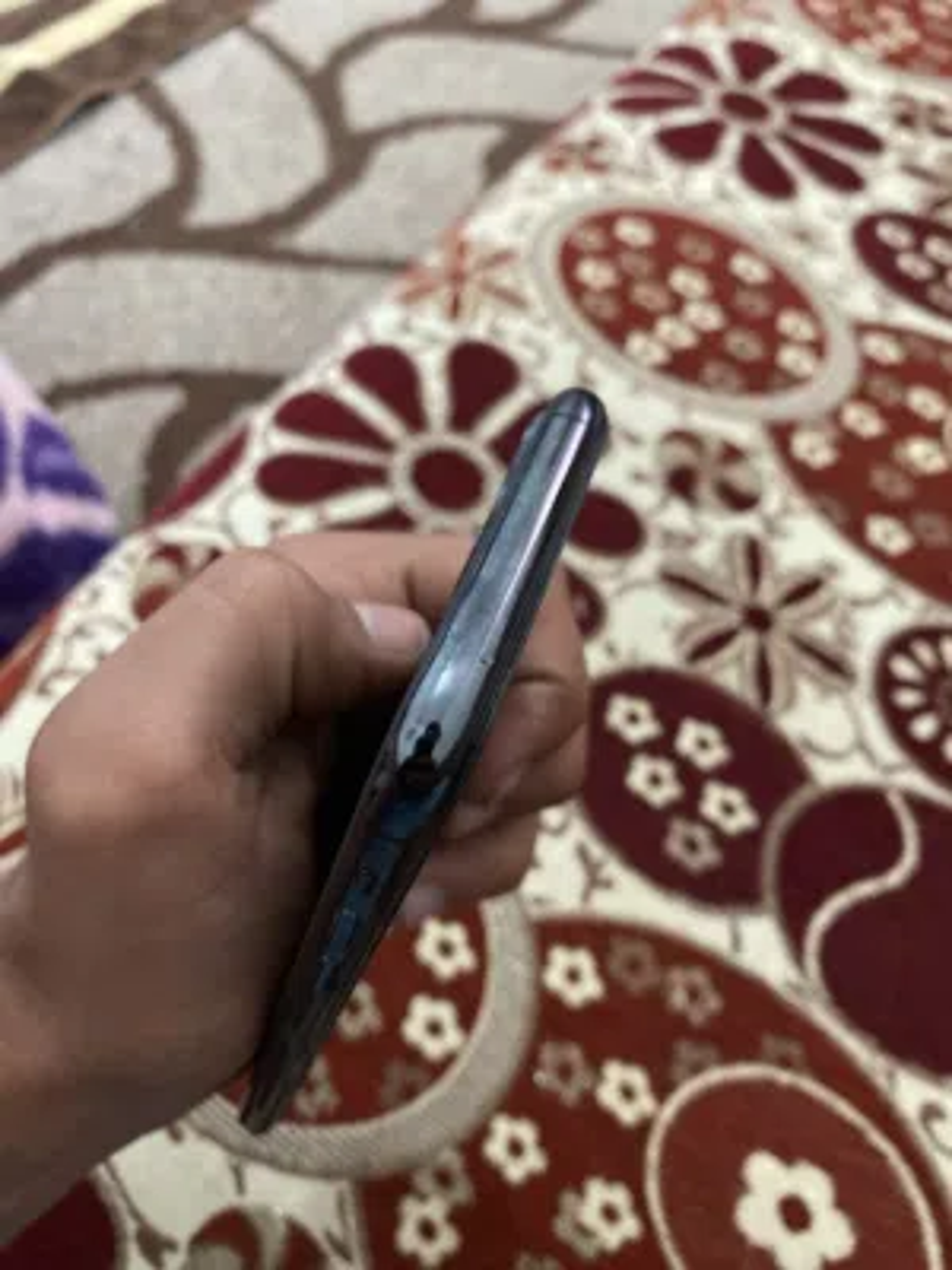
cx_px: 476
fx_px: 953
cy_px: 635
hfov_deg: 53.1
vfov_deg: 67.3
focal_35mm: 26
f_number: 1.8
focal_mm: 4.25
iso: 500
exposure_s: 1/33
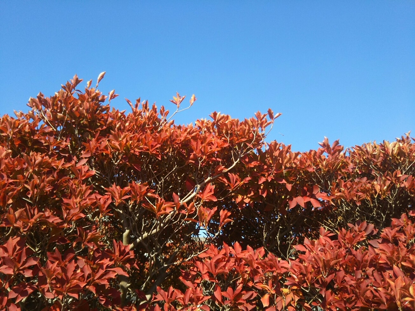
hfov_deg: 60.0
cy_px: 156
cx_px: 208
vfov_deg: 46.8
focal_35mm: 30
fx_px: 360
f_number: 2.2
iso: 25
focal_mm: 4
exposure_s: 1/501
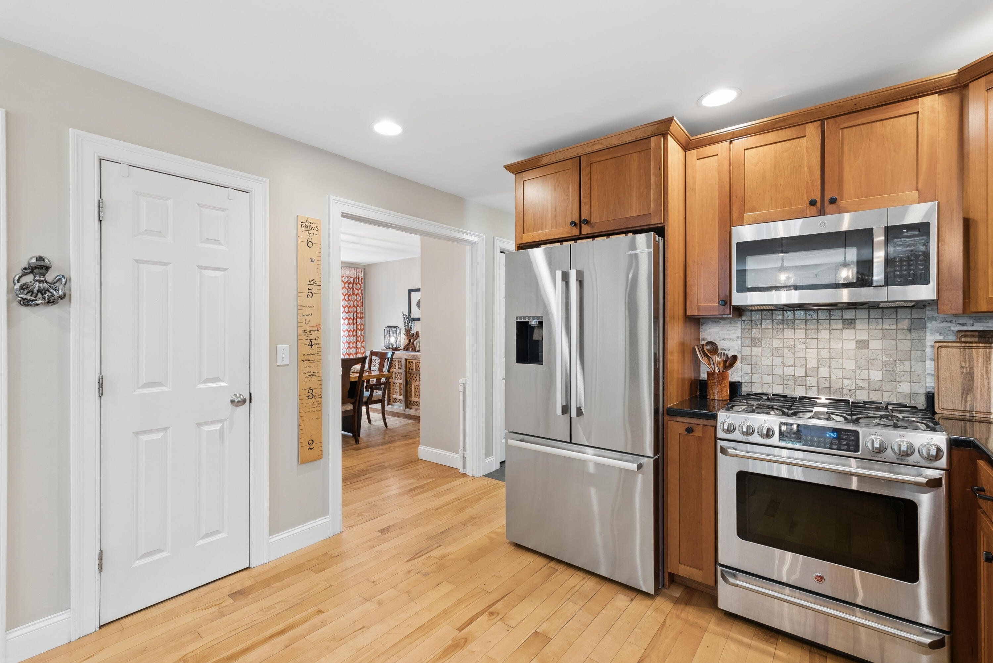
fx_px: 442
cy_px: 332
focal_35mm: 16
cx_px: 496
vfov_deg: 73.8
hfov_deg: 96.7
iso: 320
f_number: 7.1
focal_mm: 16
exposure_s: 1/5
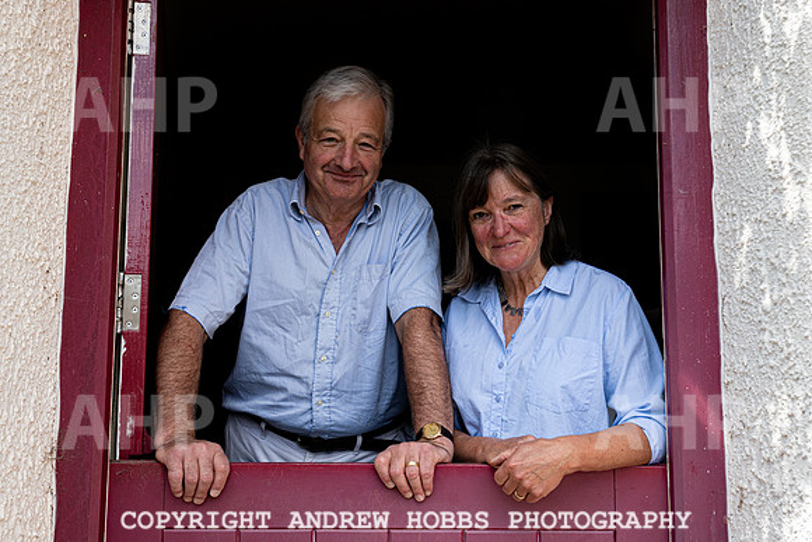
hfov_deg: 44.9
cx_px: 406
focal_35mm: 44
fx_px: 983
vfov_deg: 30.7
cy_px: 212
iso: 250
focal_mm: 35
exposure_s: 1/320
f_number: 5
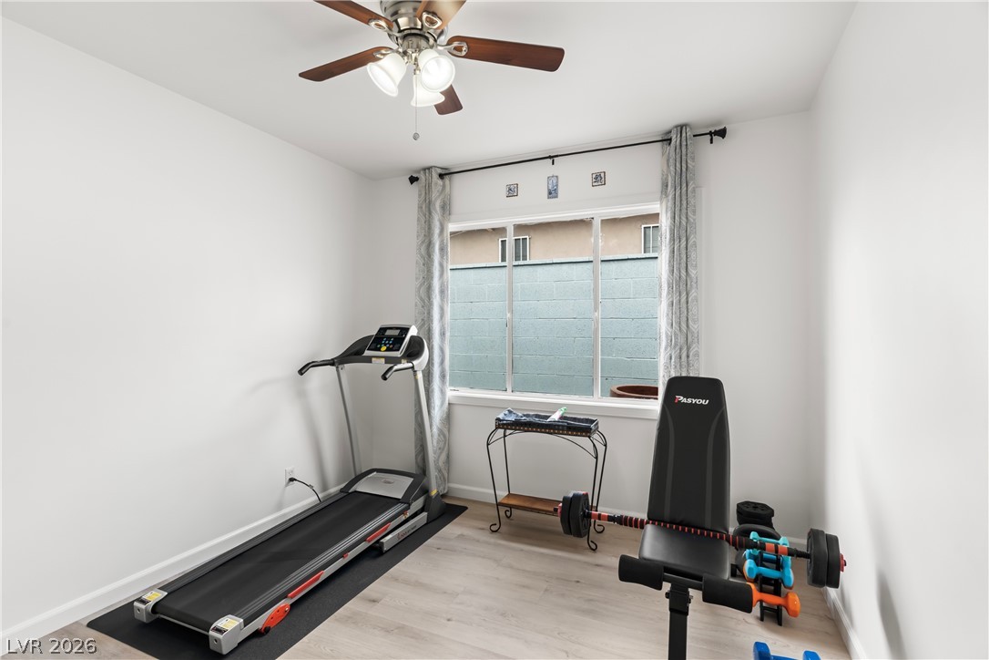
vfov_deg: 70.4
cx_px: 494
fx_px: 467
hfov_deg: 93.3
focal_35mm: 17
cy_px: 330
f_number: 8
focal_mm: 17
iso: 400
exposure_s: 1/25
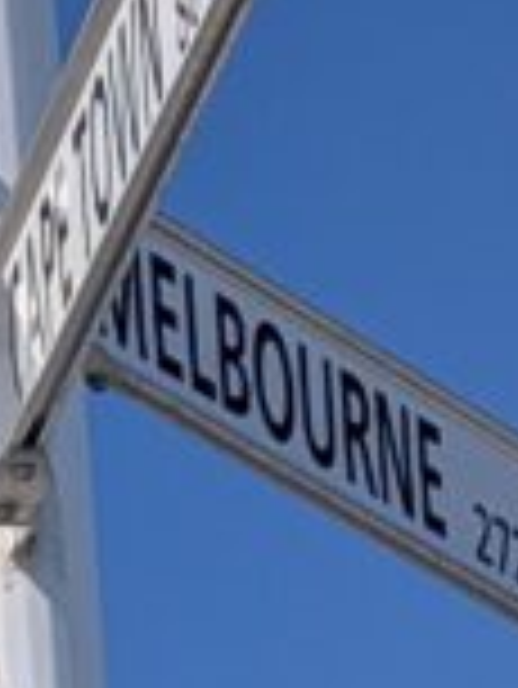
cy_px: 495
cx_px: -462
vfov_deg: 6.0
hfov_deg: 4.5
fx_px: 6555
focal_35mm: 329
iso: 19
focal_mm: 6.9
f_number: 1.68
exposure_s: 1/2488
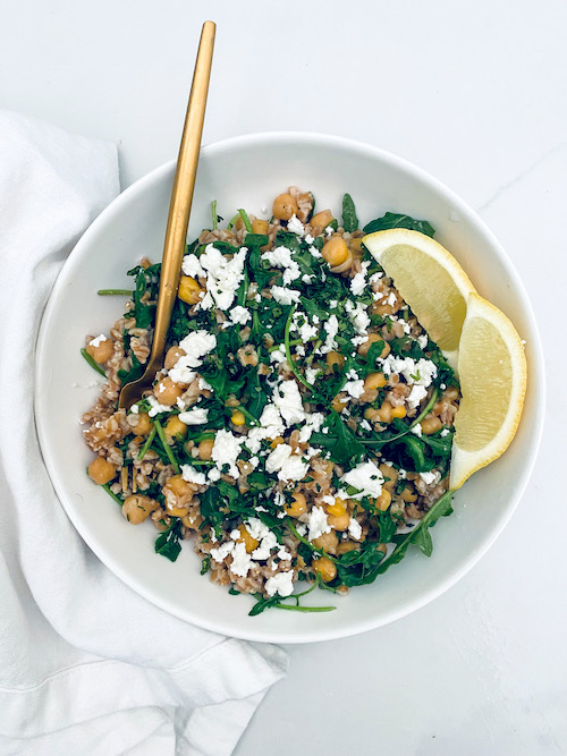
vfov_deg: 67.3
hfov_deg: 53.0
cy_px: 378
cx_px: 284
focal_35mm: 26
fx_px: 568
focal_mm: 4.25
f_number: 1.8
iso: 125
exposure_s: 1/60
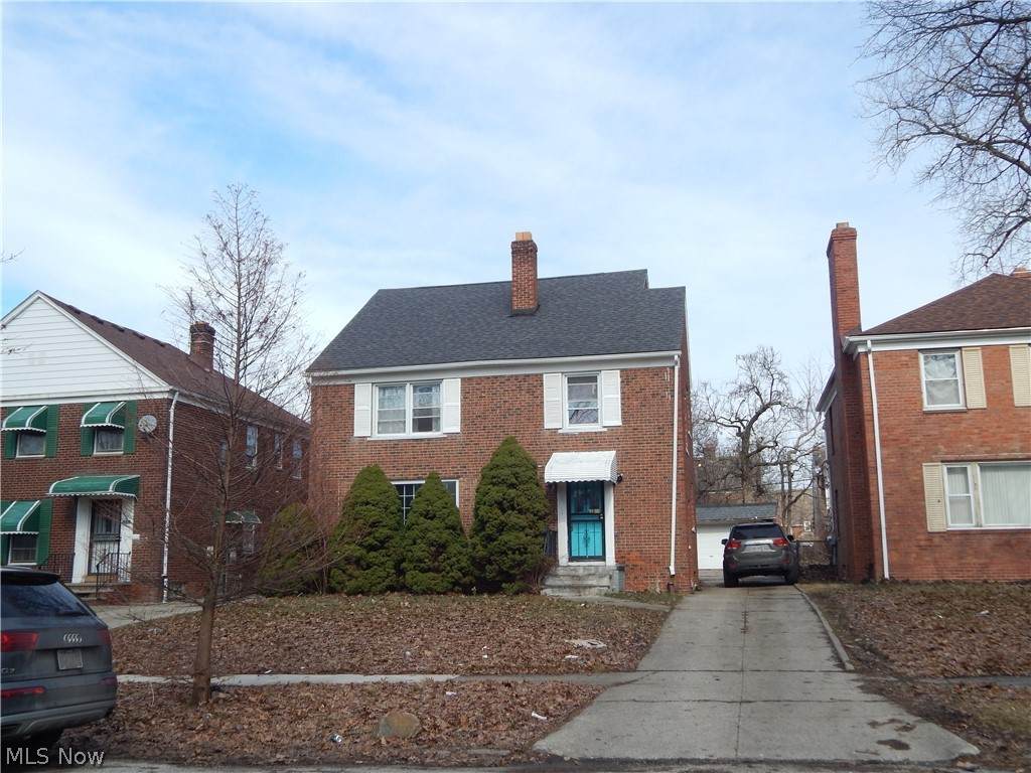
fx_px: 1042
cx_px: 516
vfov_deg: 40.7
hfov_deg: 52.6
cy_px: 386
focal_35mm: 35
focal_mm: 6.1
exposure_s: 1/800
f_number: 3.3
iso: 125
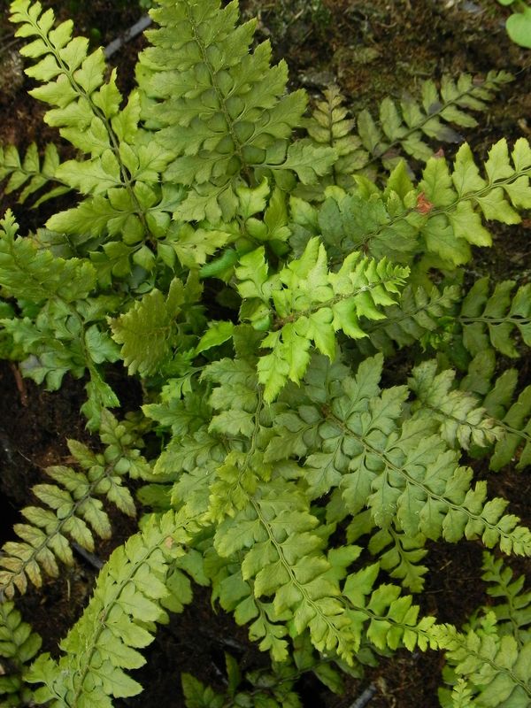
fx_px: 3763
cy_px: 354
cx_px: 266
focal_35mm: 184
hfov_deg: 8.1
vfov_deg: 10.7
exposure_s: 1/25
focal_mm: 32.7
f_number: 5
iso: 160
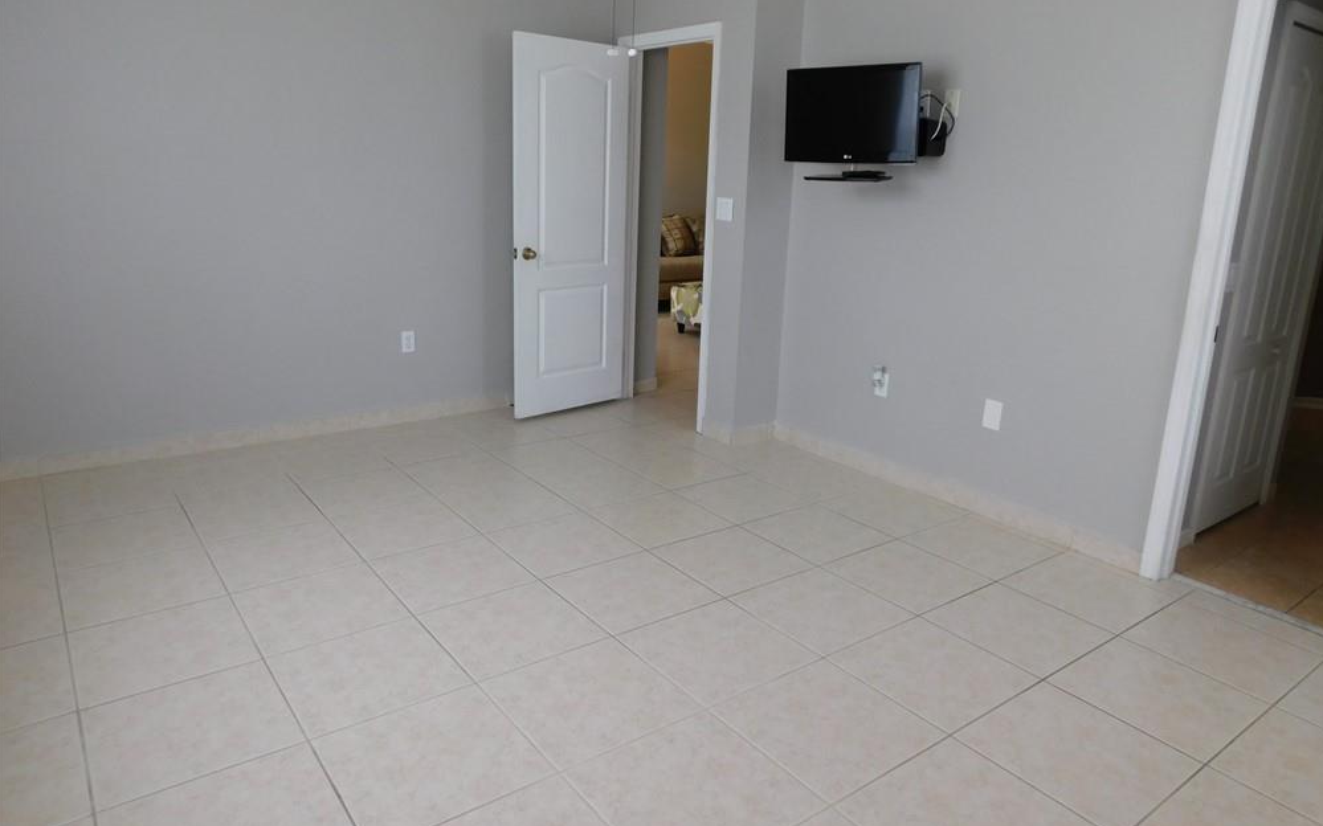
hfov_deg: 72.6
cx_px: 673
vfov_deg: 49.2
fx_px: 901
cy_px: 377
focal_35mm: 25
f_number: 3
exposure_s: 1/60
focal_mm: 4
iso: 125
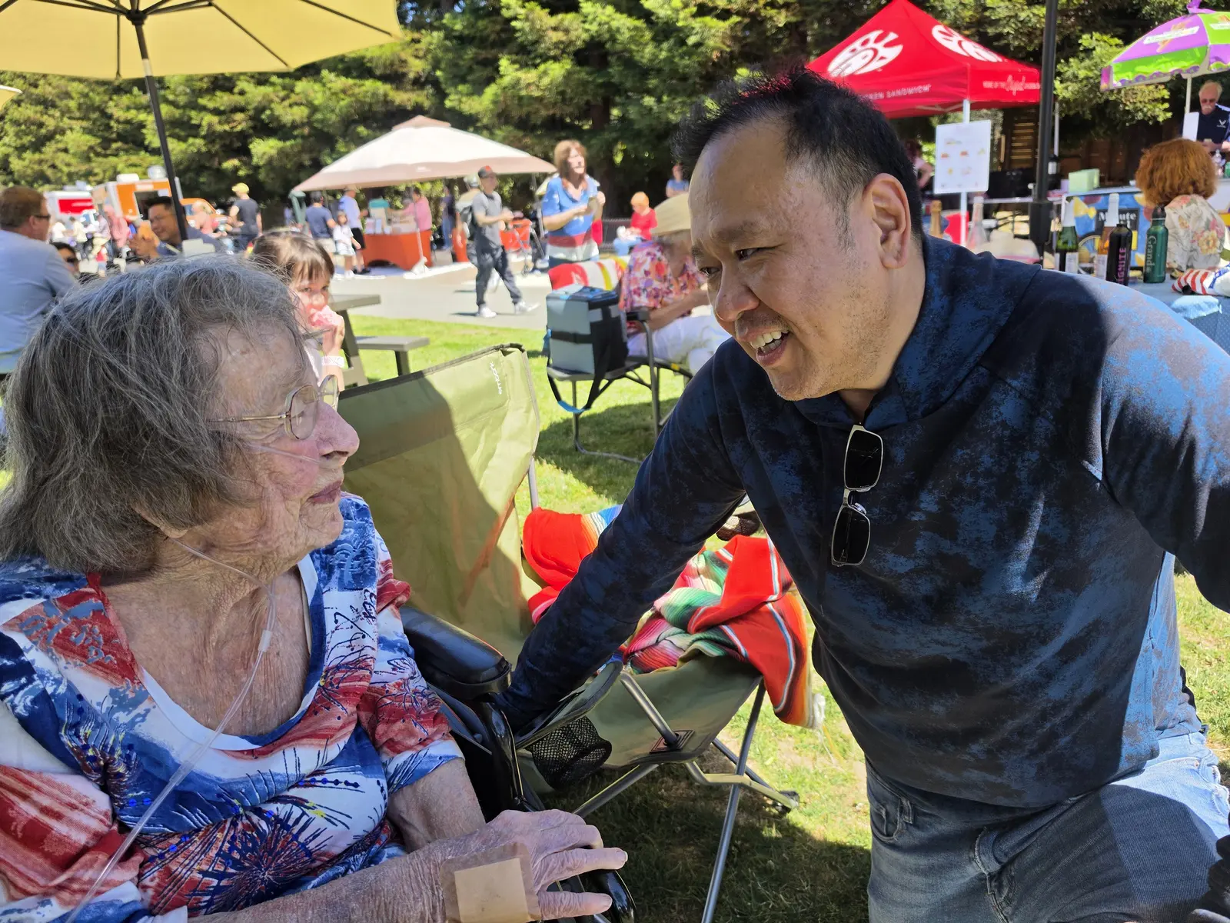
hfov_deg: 73.9
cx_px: 615
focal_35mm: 23
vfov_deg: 58.9
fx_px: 817
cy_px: 462
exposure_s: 1/3971
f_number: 1.4
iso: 64
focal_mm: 6.5
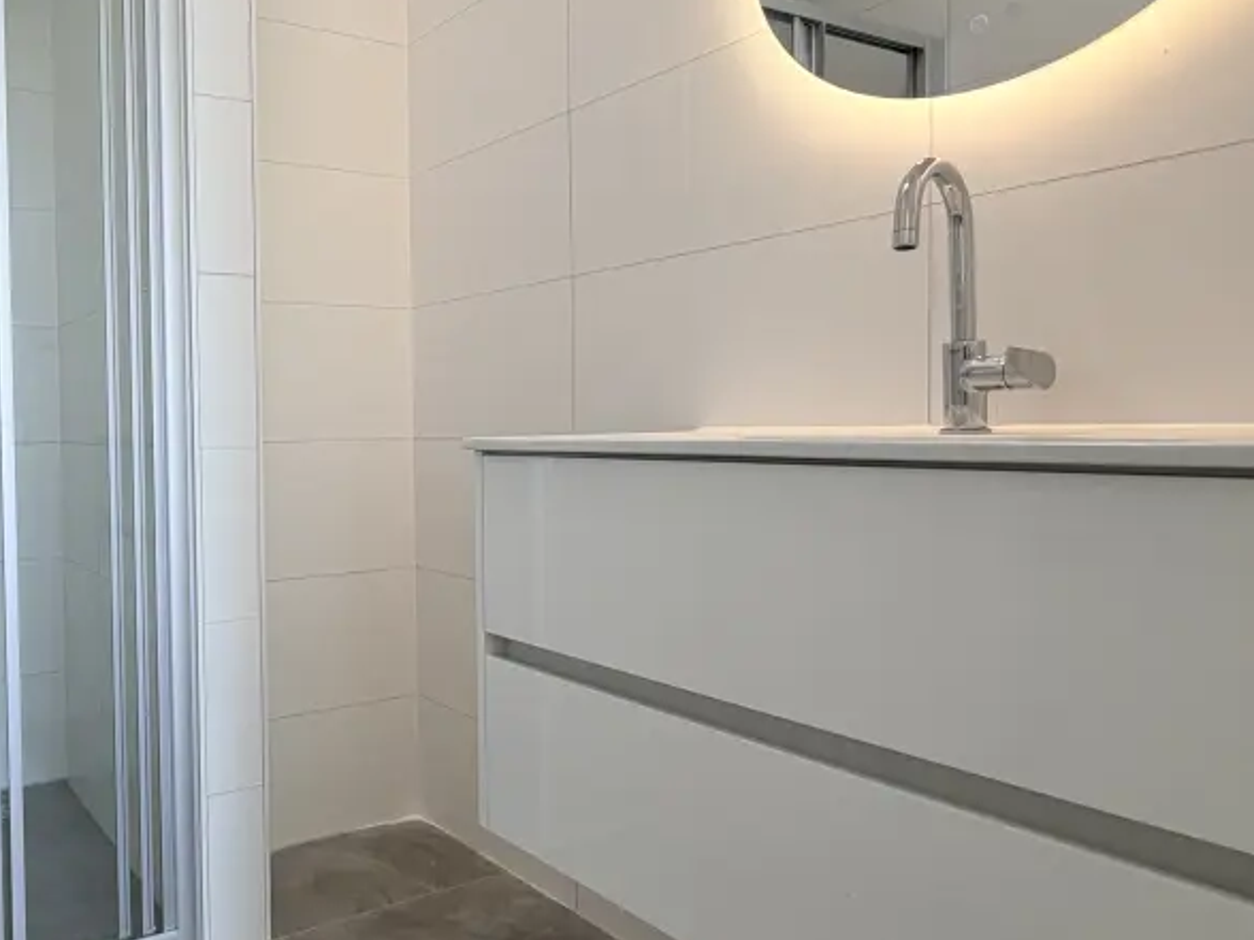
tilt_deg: -0.4
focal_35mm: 26
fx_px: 942
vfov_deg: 53.0
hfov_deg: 61.8
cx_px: 254
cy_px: 451
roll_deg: +1.6
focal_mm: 2.22
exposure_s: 1/100
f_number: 2.2
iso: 80
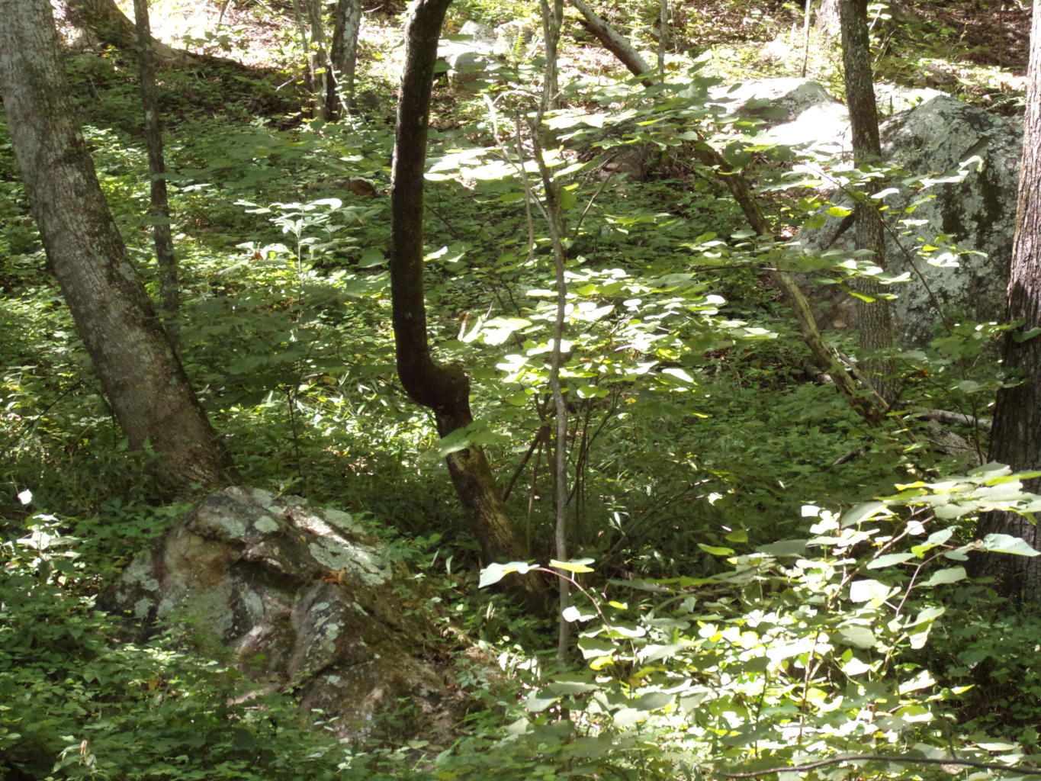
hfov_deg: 21.8
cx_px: 520
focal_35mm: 90
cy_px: 390
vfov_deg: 16.4
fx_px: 2707
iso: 200
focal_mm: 16.2
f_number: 5
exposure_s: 1/40
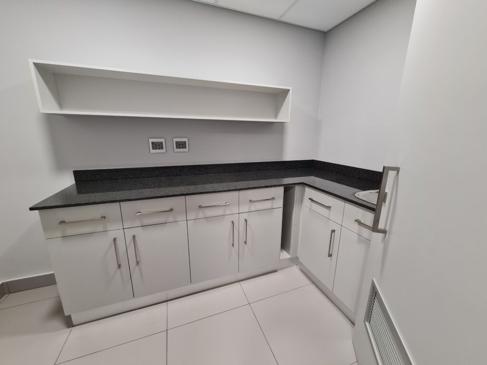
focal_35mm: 13
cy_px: 182
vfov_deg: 89.9
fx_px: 183
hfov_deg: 106.2
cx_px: 244
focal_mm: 2.2
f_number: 2.2
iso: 200
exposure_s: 1/50
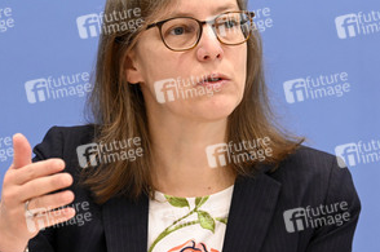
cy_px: 120
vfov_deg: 7.1
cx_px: 205
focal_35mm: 192
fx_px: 2023
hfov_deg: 10.7
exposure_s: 1/500
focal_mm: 125
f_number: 5.6
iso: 5000
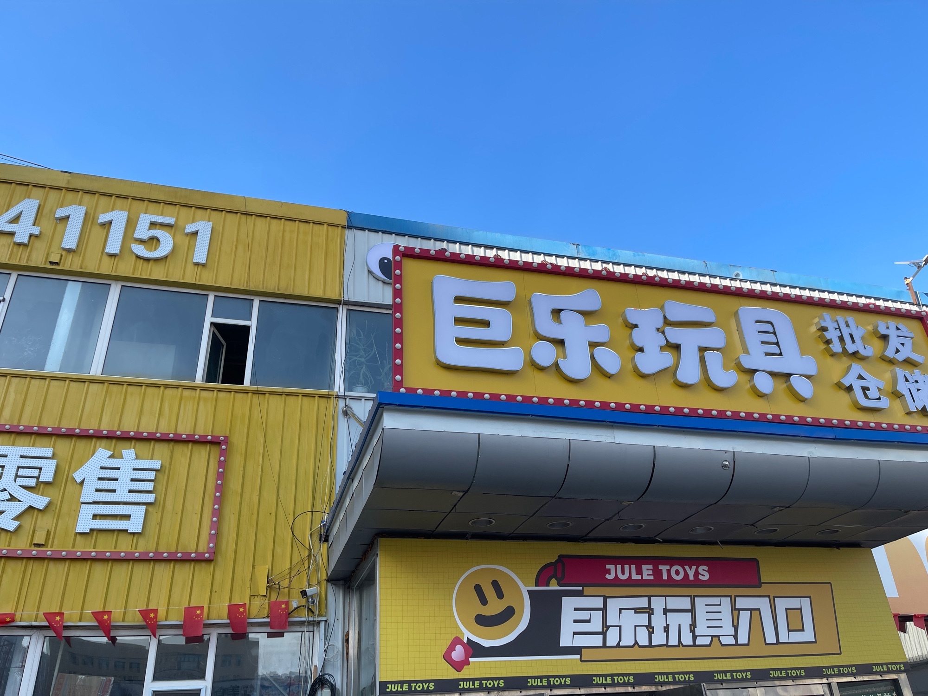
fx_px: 697
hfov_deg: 67.3
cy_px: 348
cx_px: 464
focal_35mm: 26
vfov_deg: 53.1
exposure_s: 1/1852
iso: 50
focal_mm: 5.1
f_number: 1.6
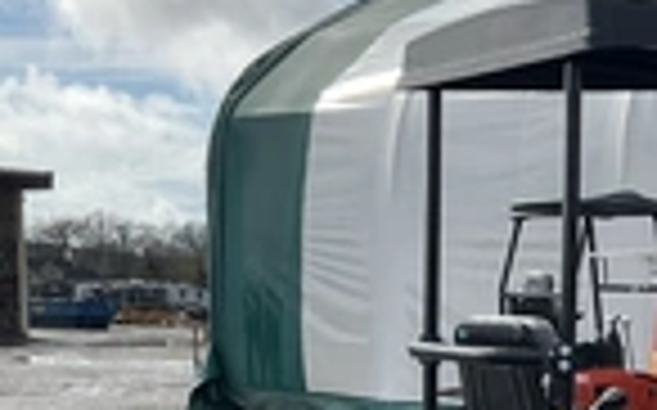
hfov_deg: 23.3
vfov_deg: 14.9
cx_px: 711
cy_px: 523
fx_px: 1503
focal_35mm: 84
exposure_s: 1/1730
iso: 25
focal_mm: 3
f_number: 1.8
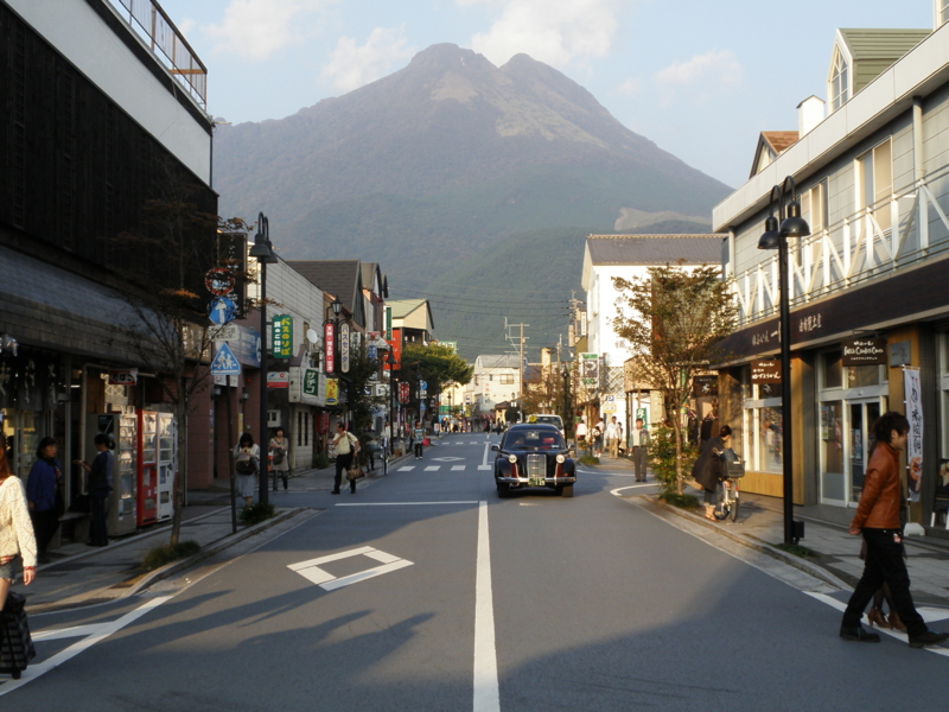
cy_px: 356
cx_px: 474
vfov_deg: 28.0
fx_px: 1426
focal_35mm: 52
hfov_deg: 36.8
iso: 64
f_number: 4.3
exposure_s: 1/250
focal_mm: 9.1
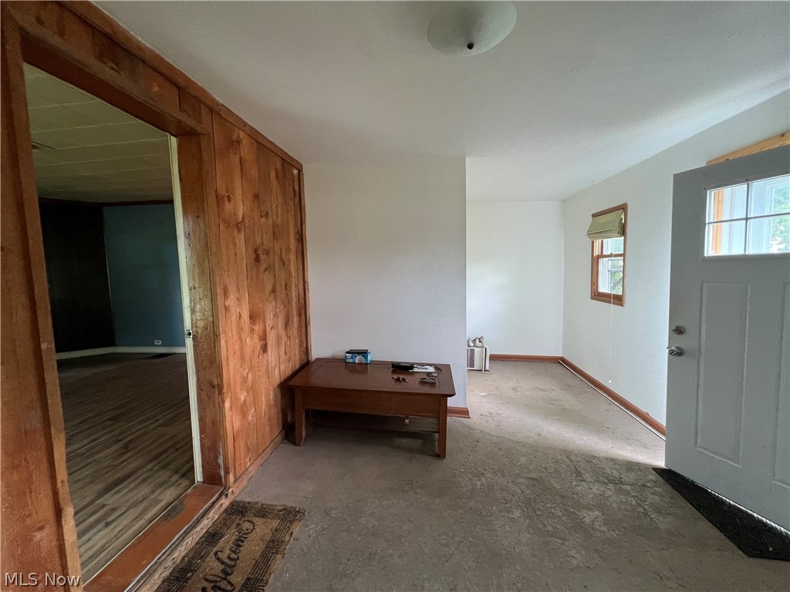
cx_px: 395
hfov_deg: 106.2
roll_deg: +1.3
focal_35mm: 13
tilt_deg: -5.1
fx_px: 297
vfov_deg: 89.9
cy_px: 296
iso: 250
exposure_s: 1/60
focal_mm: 1.57
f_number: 1.8
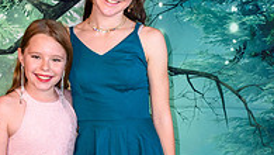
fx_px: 553
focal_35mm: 76
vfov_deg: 15.4
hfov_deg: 27.7
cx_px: 101
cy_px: 185
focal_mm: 21
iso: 800
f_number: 5
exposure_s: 1/100
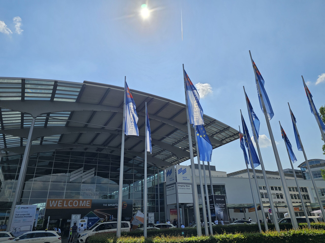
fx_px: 216
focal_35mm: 23
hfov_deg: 73.9
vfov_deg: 58.9
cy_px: 122
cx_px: 162
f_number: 1.7
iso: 10
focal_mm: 6.3
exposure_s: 1/1597
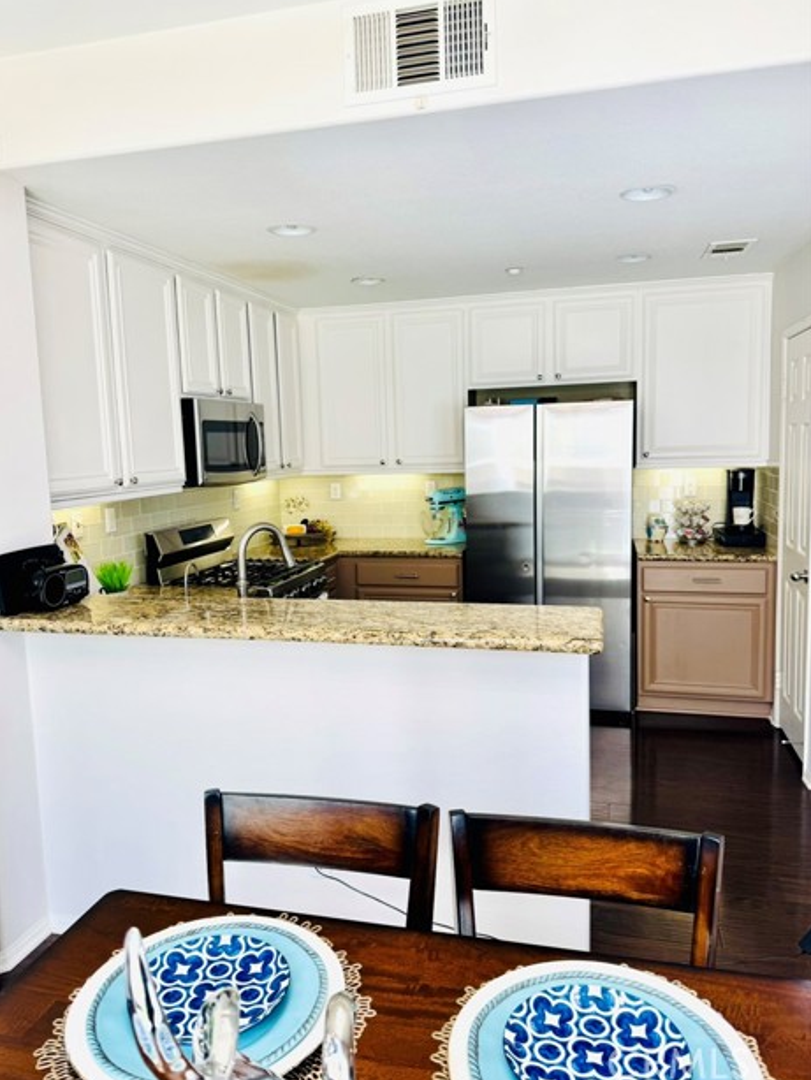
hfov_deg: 54.9
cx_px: 392
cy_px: 526
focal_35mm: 25
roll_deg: +1.9
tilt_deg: -6.7
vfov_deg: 69.4
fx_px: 780
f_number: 1.78
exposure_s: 1/120
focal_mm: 6.76
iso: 64
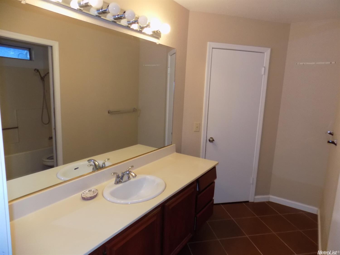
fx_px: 226
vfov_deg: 58.9
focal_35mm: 23
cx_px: 170
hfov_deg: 73.9
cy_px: 128
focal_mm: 4
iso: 320
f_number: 3.1
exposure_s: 1/30
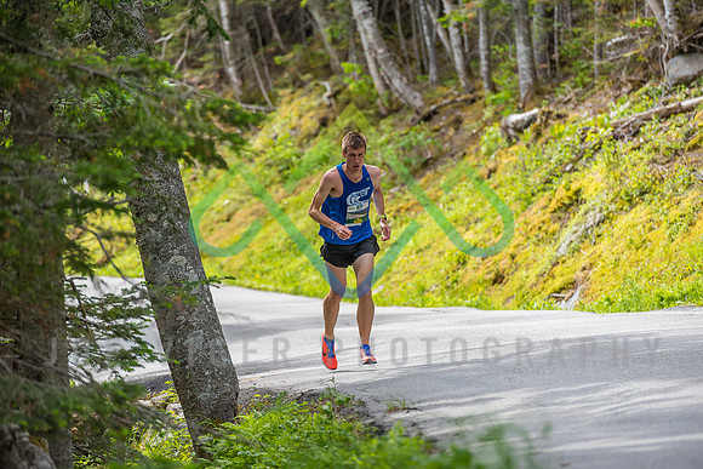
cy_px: 234
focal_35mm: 200
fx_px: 3906
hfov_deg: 10.3
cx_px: 352
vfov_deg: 6.9
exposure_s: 1/1600
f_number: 4
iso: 400
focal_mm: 200
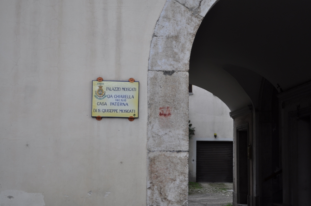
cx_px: 156
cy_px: 103
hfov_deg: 30.5
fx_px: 569
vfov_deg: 20.6
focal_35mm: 66
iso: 200
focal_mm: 44
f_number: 6.3
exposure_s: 1/160
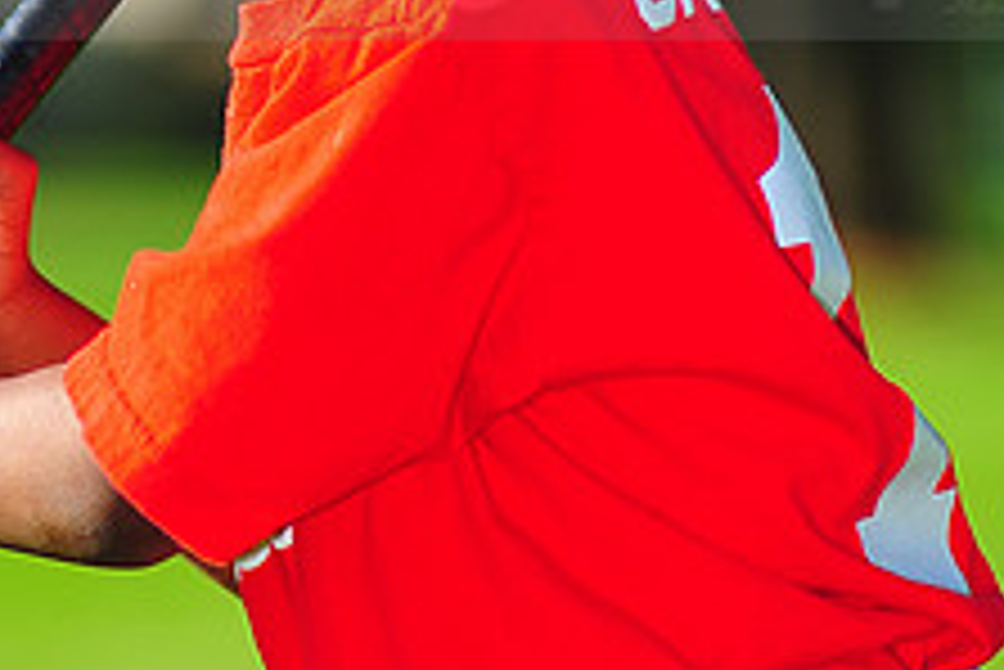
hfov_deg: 4.4
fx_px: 13060
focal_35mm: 468
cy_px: -103
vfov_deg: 2.9
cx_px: 356
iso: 200
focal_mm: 180
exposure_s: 1/1000
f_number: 4
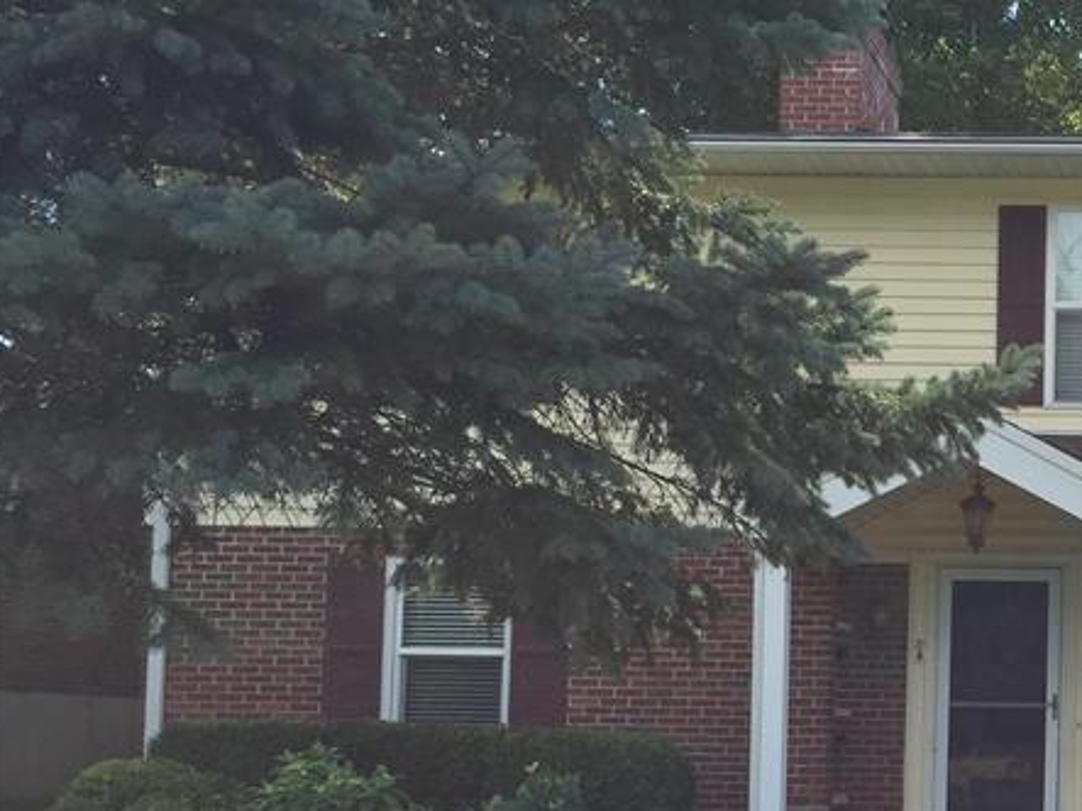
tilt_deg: +3.2
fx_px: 2094
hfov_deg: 26.3
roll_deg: -1.1
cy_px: 625
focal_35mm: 67
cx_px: 1236
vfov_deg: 21.7
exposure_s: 1/879
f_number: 2.2
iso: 32
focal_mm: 4.15
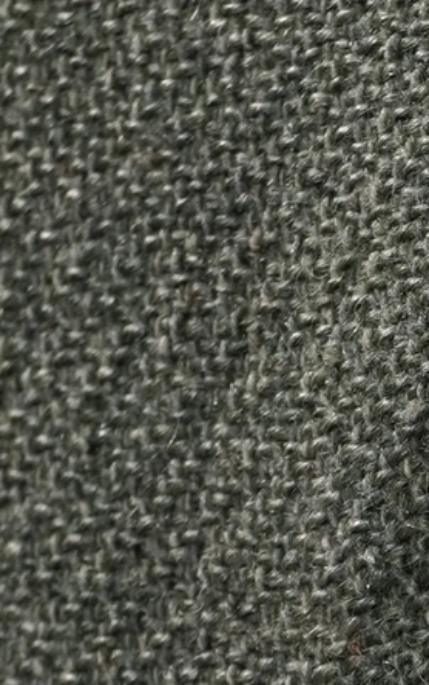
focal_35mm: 317
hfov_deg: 4.1
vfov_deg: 6.5
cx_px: 986
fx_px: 5922
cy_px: 1271
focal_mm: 32
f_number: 5.6
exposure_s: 1/20
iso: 250
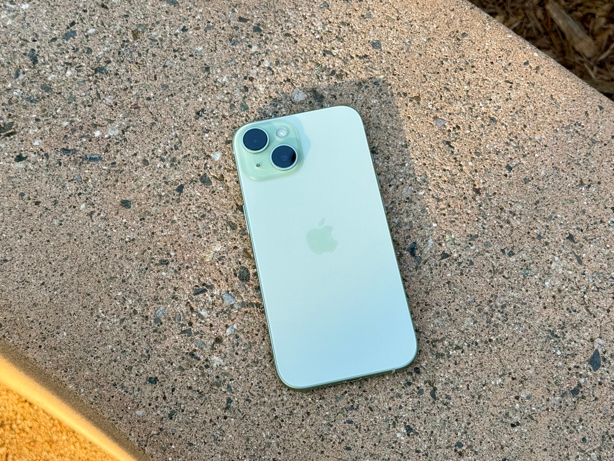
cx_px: 321
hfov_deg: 34.3
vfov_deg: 26.1
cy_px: 240
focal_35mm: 56
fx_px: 993
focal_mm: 6.86
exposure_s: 1/420
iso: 64
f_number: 1.78
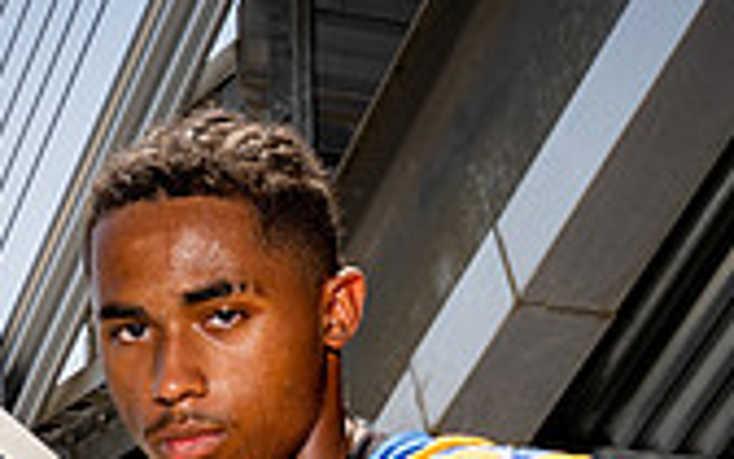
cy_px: 979
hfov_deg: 12.4
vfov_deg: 7.4
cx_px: 201
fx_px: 3381
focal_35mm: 169
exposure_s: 1/250
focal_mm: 62
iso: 100
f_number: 8
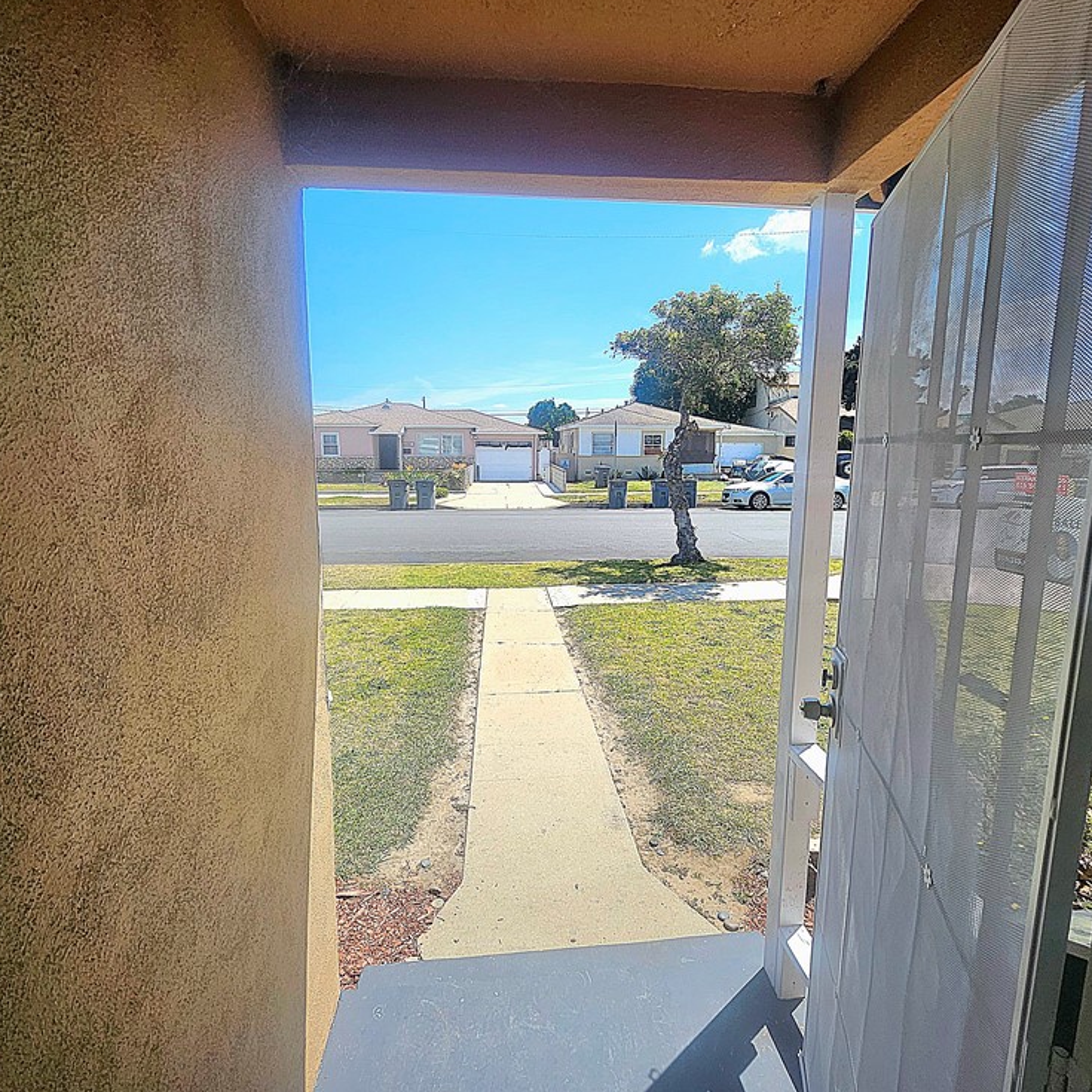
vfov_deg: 87.4
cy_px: 547
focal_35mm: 16
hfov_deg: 87.4
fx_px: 571
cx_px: 550
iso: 32
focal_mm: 1.74
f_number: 2.2
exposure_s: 1/1000
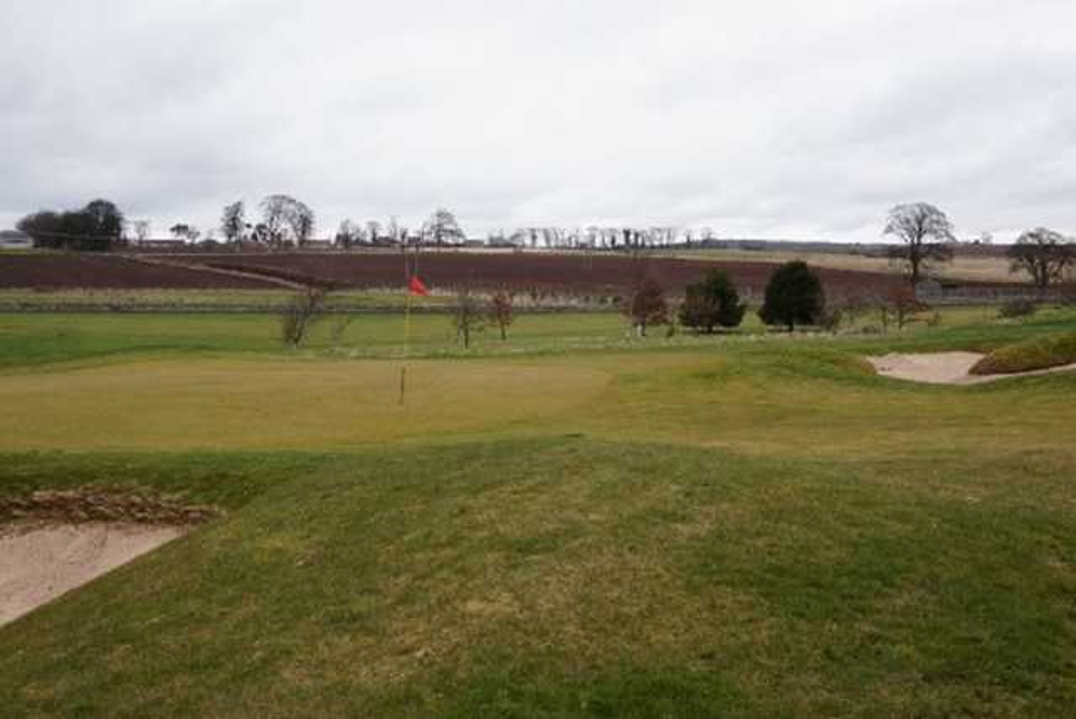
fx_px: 1077
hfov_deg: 53.1
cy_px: 360
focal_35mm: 36
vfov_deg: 36.9
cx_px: 538
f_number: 9
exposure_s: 1/80
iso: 100
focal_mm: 24
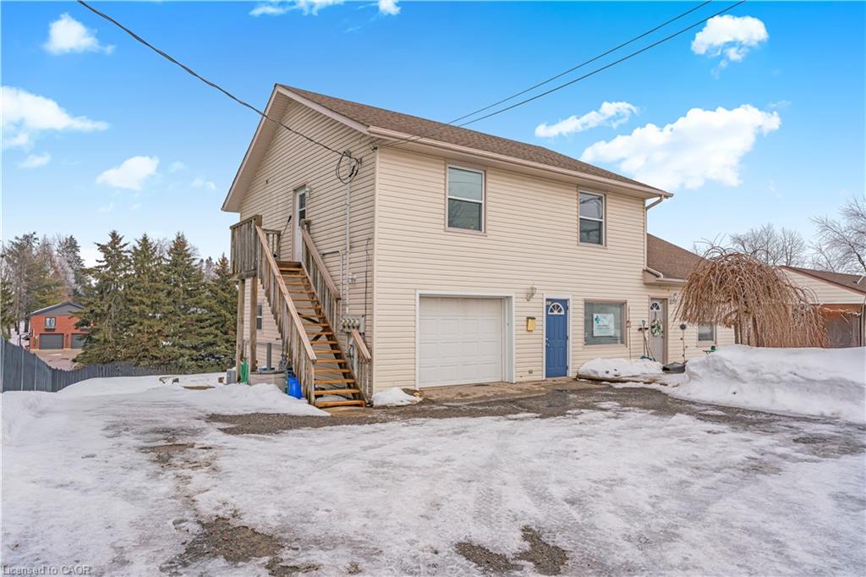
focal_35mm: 22
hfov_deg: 77.3
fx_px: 541
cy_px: 288
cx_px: 433
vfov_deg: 56.1
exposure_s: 1/400
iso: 250
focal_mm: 22.5
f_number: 10
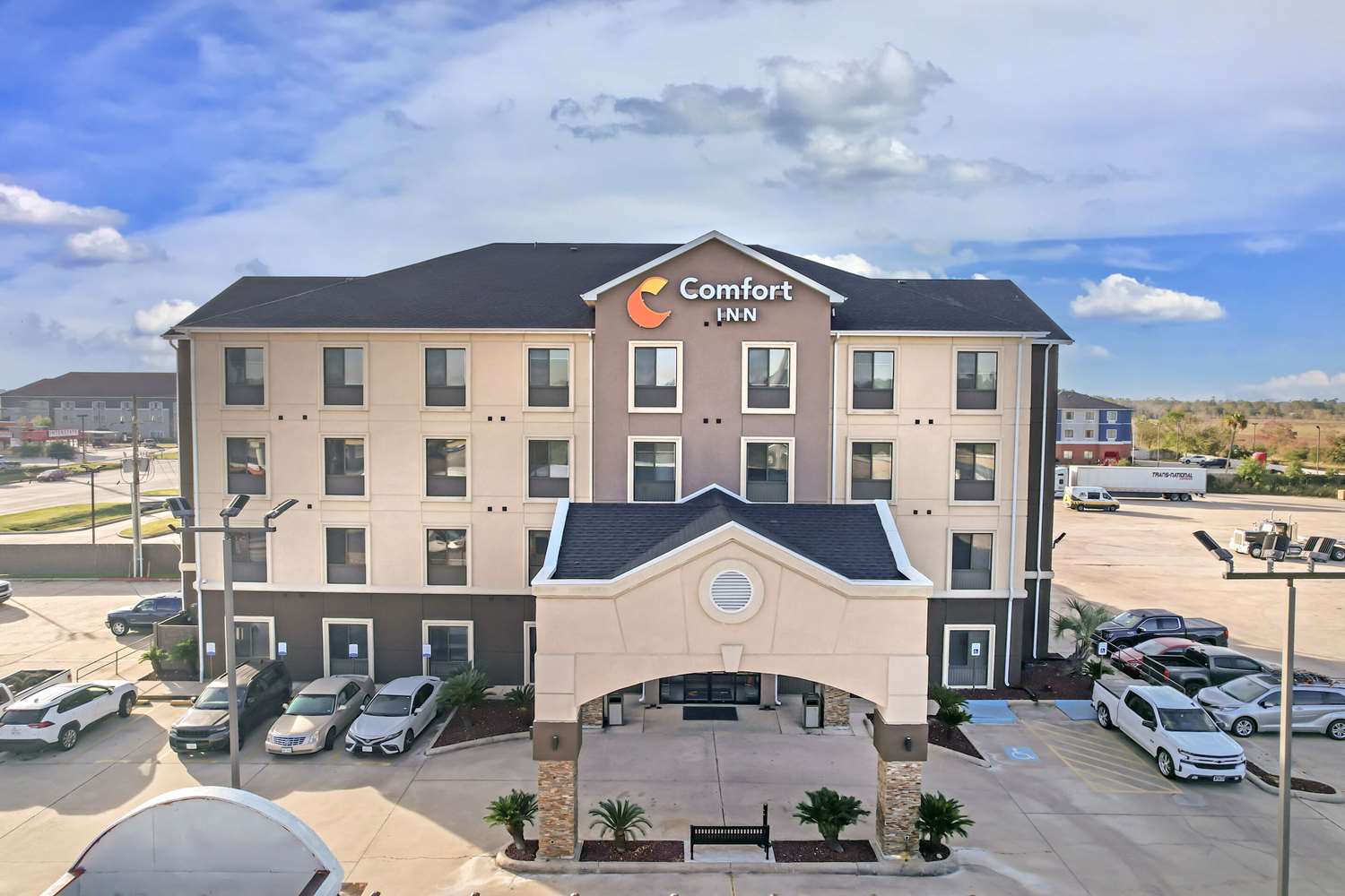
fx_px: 822
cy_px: 448
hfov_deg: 78.6
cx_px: 672
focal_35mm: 22
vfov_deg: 57.2
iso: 100
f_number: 2.8
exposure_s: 1/4000
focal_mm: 8.38
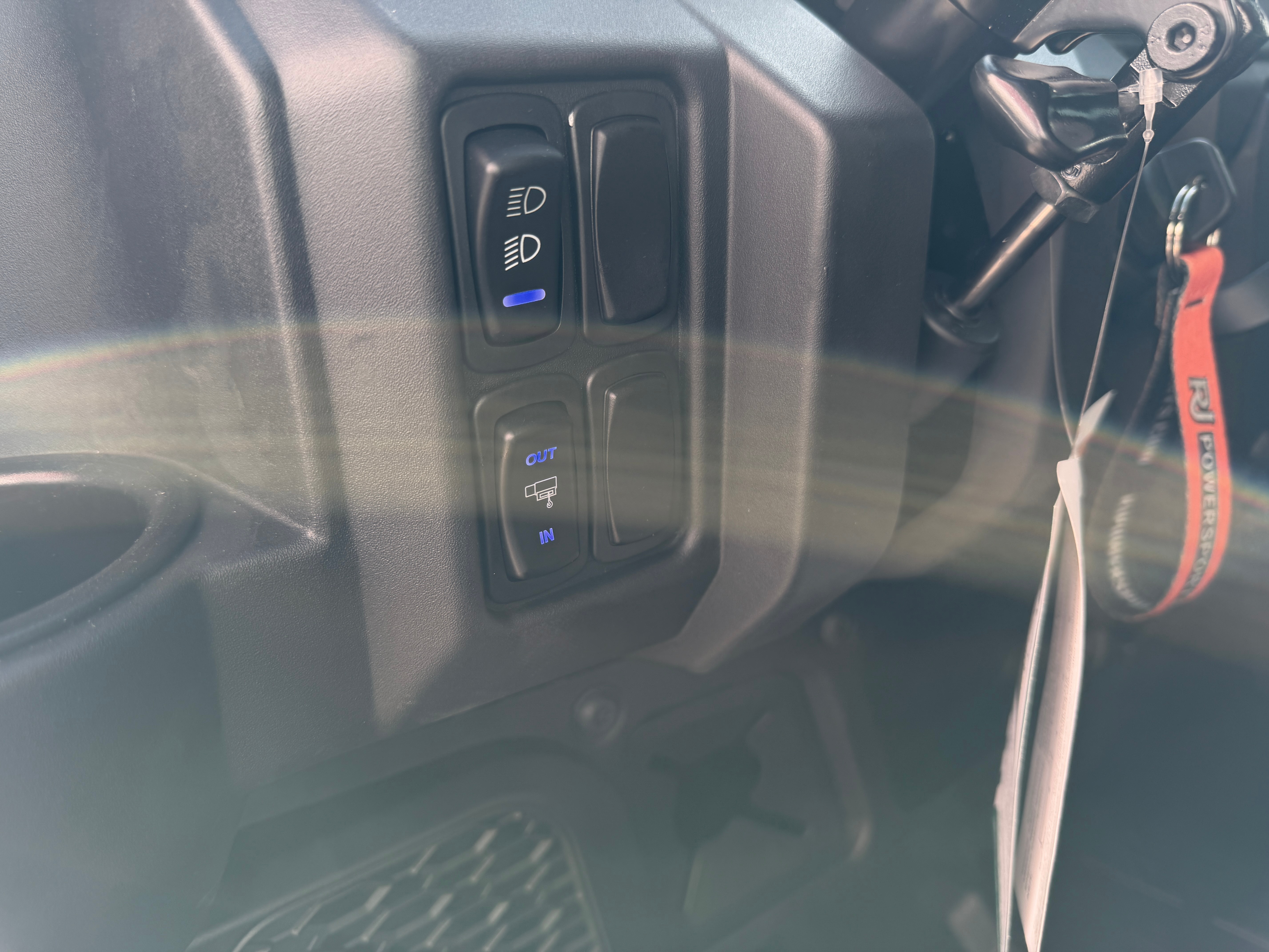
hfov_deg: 71.6
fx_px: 880
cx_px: 634
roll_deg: +4.2
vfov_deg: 56.8
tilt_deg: -20.0
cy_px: 476
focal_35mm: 24
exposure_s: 1/198
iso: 64
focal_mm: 6.76
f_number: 1.78
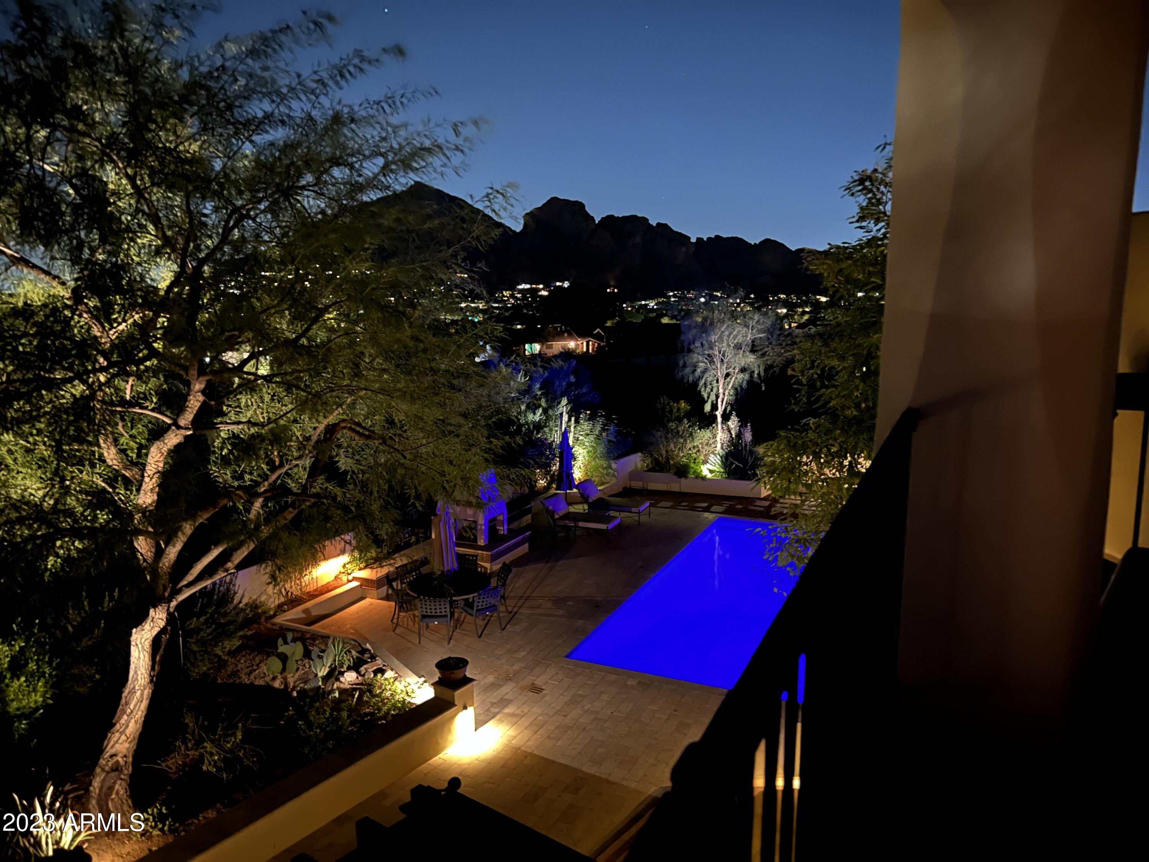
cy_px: 431
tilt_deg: -10.1
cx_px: 574
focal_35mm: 26
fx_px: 863
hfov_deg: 67.3
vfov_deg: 53.1
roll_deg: +0.5
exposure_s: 1/2
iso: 1250
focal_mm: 5.7
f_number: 1.5
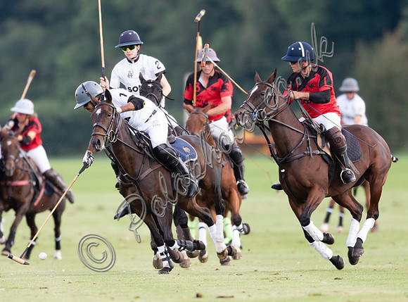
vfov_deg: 1.4
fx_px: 12301
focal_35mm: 1049
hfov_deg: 1.9
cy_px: 164
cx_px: 178
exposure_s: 1/800
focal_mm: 500
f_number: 4
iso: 500
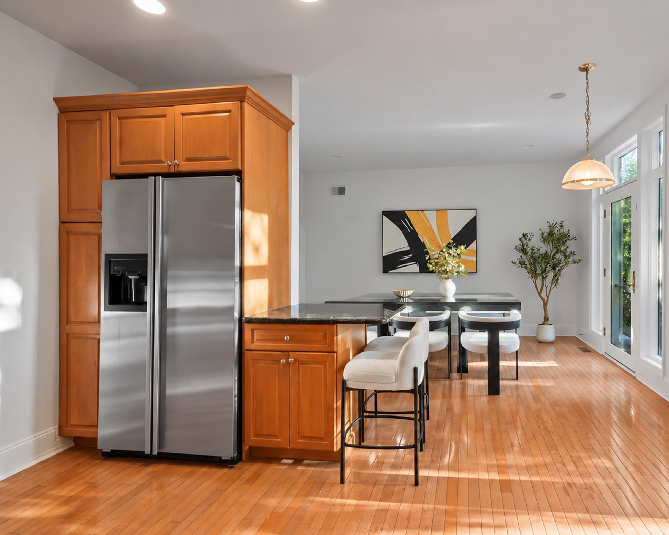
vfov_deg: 70.8
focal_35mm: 19
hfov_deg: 81.9
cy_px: 272
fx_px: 376
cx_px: 414
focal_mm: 16
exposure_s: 1/25
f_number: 9
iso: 2000
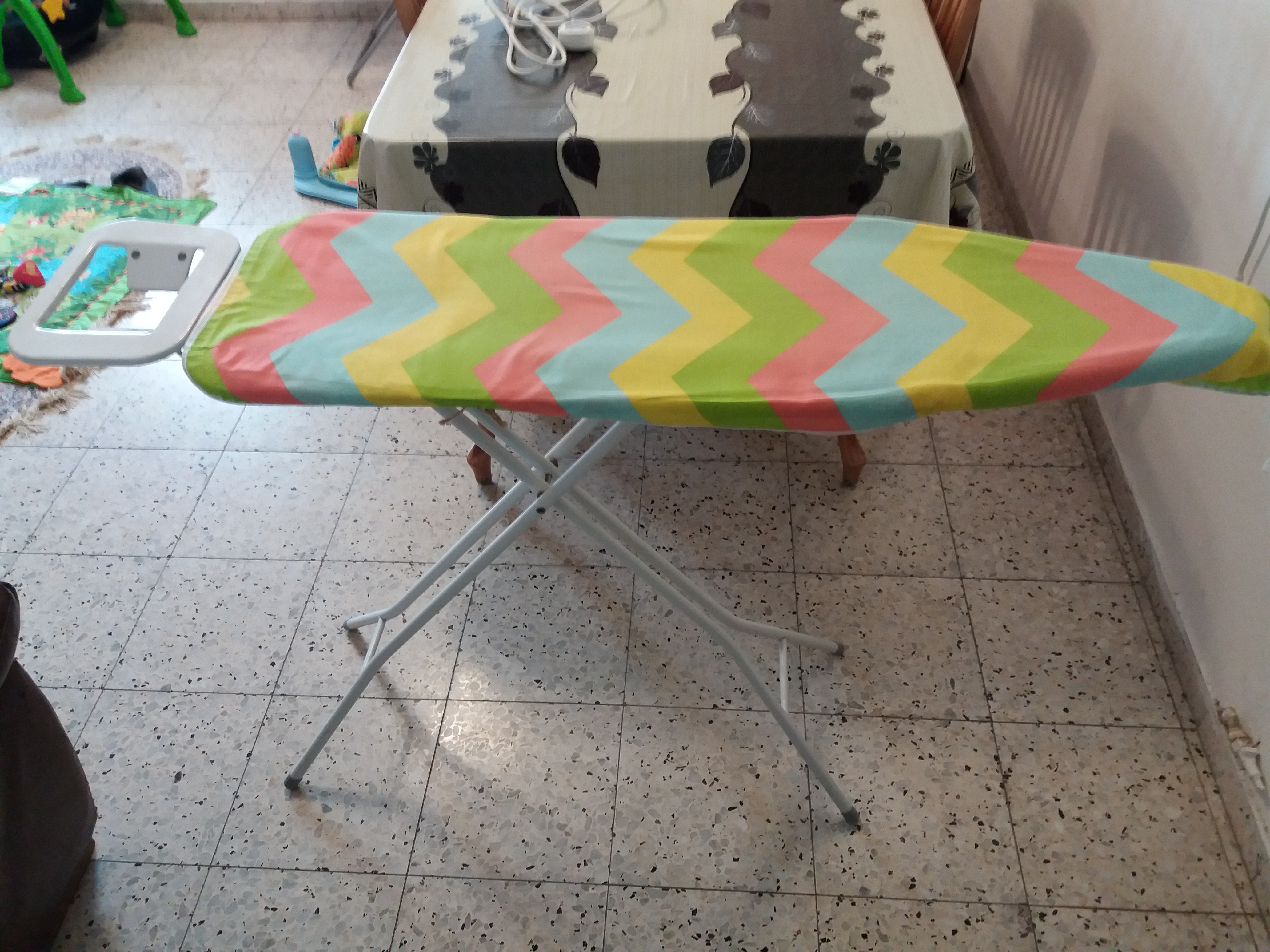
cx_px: 635
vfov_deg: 49.7
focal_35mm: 28
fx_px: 1027
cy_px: 476
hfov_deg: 63.4
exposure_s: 1/25
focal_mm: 3.7
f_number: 1.9
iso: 160
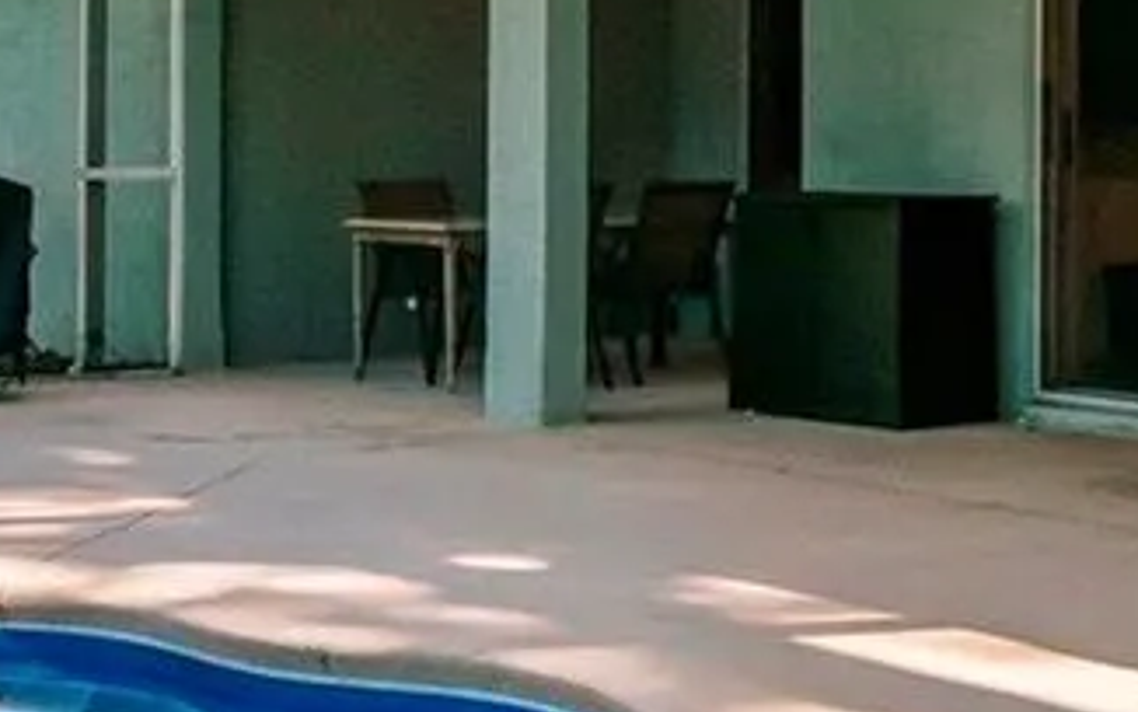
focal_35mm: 80
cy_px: 133
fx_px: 2482
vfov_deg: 16.2
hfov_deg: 25.6
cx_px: 827
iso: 400
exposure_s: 1/250
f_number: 11
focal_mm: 16
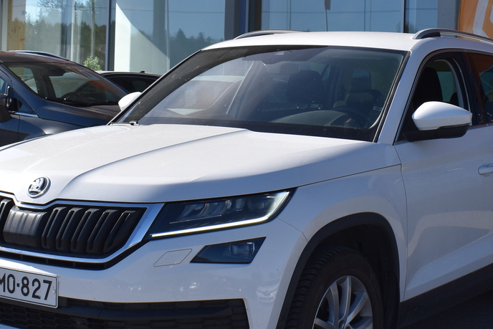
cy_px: 114
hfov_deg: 27.2
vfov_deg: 18.3
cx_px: 280
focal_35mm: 74
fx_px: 1016
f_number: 8
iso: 200
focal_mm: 21
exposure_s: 1/750
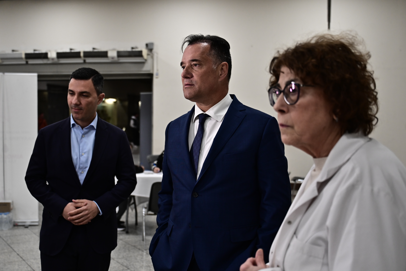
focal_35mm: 44
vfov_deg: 30.5
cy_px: 136
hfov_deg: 44.5
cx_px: 203
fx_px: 496
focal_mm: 44
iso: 1600
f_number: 4
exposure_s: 1/160
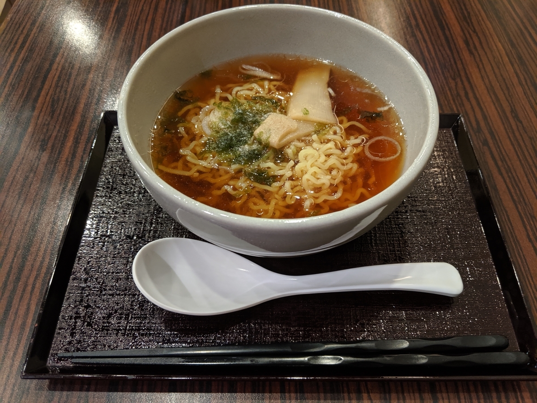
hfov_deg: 65.3
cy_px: 202
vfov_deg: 51.4
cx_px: 268
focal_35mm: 27
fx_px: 419
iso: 440
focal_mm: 4.44
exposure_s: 1/33.3
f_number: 1.8
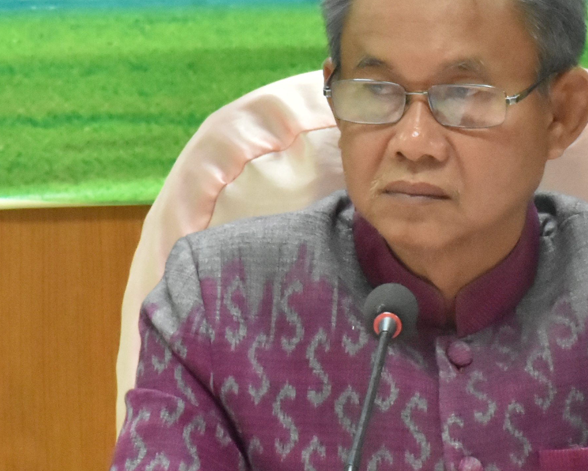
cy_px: 151
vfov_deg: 3.3
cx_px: 439
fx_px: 8250
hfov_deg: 4.1
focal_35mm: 474
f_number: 18
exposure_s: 1/20
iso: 3200
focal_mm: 100
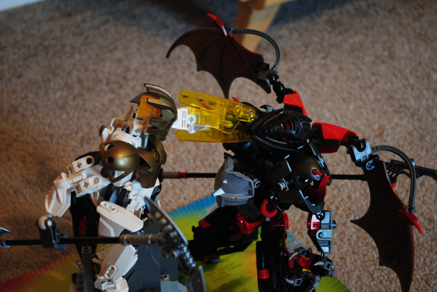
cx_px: 218
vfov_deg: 21.6
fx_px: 766
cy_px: 146
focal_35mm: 63
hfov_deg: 31.9
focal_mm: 42
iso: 400
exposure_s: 1/3
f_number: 5.3
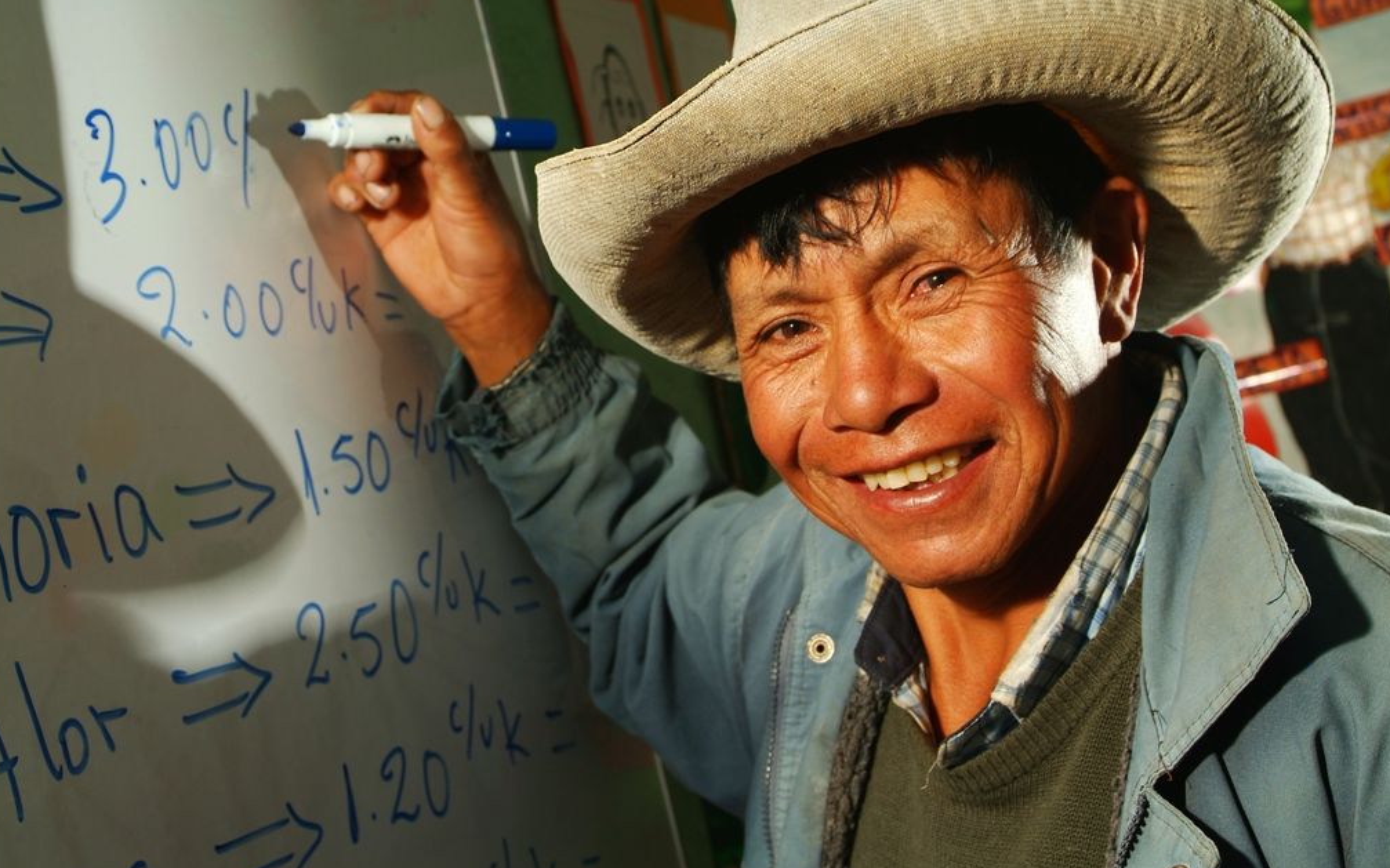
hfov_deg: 36.9
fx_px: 2083
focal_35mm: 55
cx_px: 689
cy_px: 428
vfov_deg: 23.5
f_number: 6.7
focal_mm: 35
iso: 200
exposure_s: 1/60
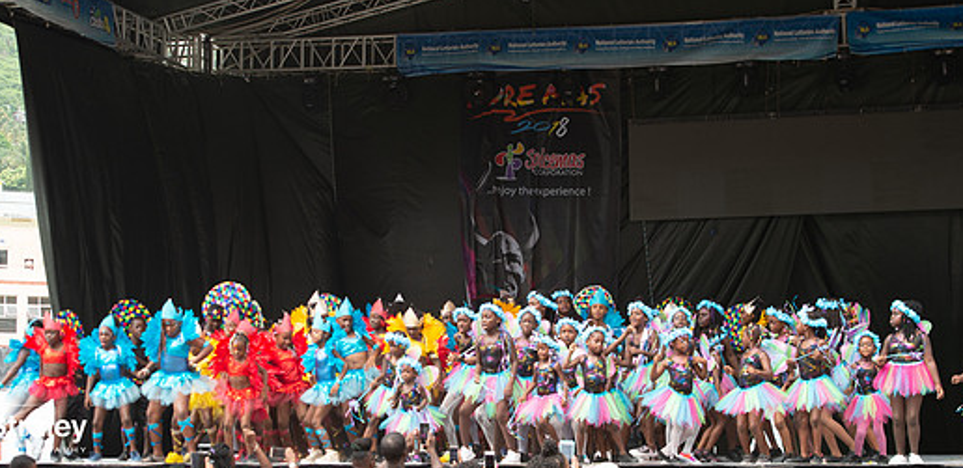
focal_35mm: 90
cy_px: 329
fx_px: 2227
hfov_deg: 24.4
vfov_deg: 12.0
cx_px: 453
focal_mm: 70
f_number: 5.6
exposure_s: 1/200
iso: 160
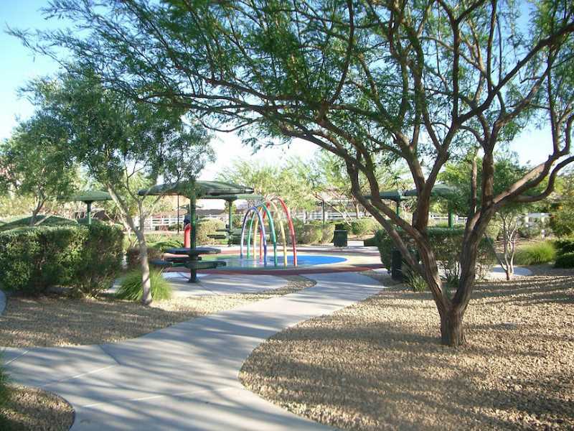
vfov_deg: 40.7
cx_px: 287
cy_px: 216
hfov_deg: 52.6
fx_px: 580
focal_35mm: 35
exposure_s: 1/250
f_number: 2.6
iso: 80
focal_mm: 5.8
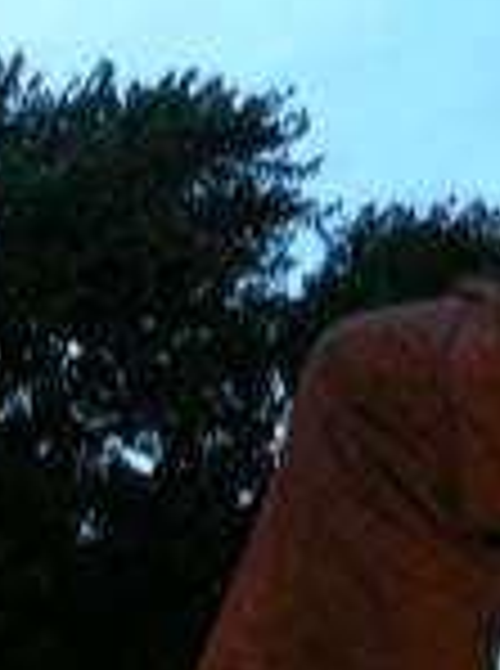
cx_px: 509
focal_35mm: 181
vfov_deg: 10.7
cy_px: -180
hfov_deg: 8.1
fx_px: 3501
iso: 200
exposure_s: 1/2.3
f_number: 2.8
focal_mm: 8.9
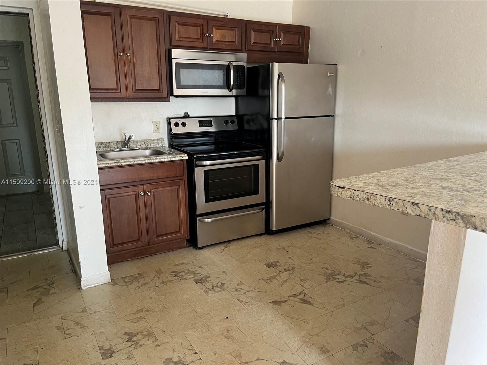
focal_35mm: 26
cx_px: 244
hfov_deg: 67.3
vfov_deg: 53.1
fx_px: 366
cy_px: 182
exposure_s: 1/60
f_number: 1.6
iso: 160
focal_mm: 5.1
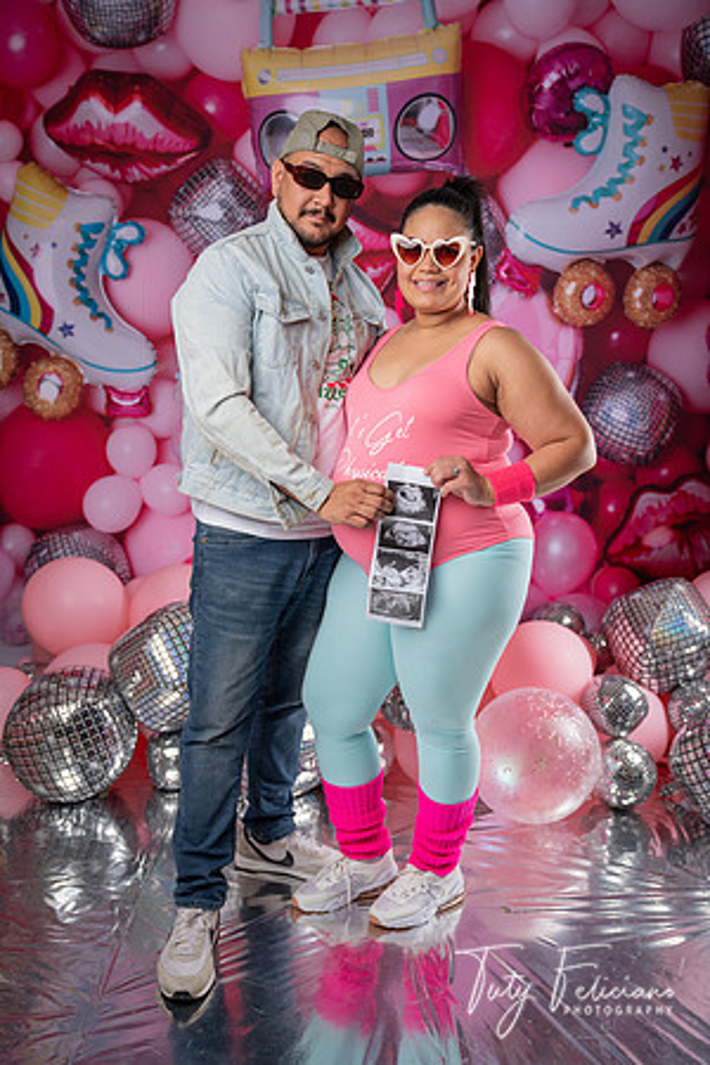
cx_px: 355
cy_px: 532
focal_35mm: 38
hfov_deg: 35.1
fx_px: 1124
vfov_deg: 50.7
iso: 50
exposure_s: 1/60
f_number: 3.5
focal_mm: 38
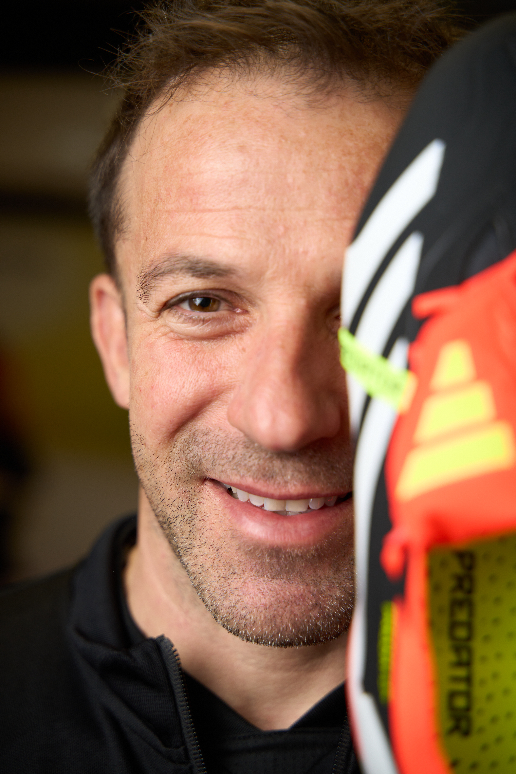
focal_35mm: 75
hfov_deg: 18.2
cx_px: 258
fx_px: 1612
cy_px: 387
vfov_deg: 27.0
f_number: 3.5
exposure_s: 1/160
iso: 320
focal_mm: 75
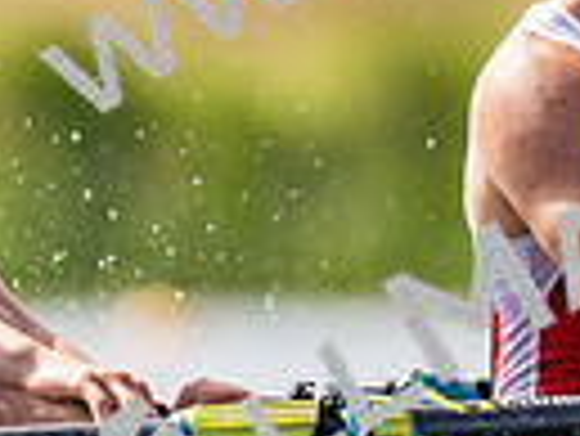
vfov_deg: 0.4
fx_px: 65155
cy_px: 189
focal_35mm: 3885
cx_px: -288
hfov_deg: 0.5
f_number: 4
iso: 200
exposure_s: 1/2500
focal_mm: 600
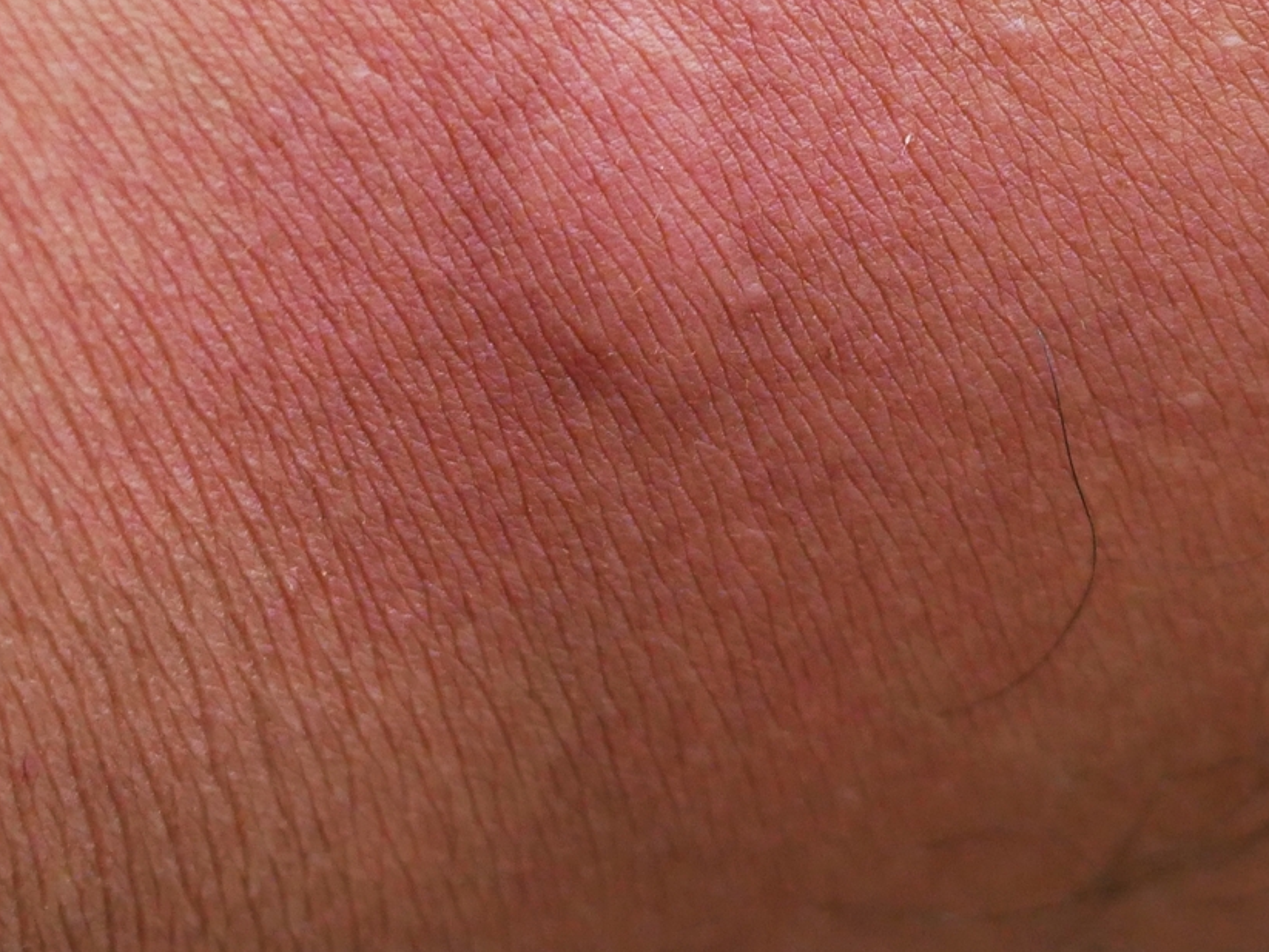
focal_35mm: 112
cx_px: 822
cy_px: 153
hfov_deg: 17.5
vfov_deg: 13.2
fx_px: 4108
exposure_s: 1/60
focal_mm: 24
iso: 2000
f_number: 2.8
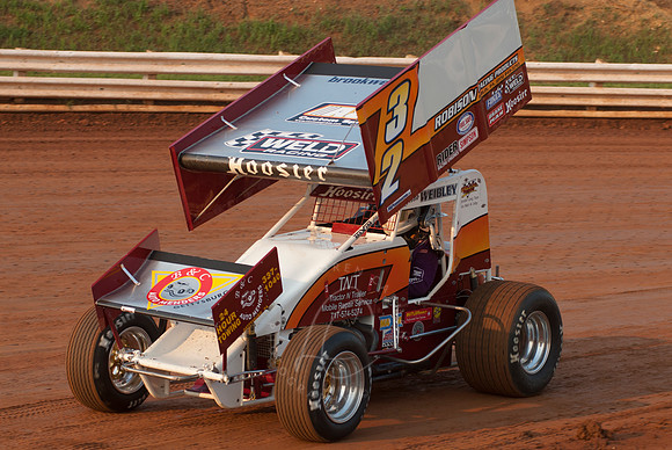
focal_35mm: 120
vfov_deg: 11.4
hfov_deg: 17.0
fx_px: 2242
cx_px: 336
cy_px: 225
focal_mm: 80
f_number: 4.5
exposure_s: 1/400
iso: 100
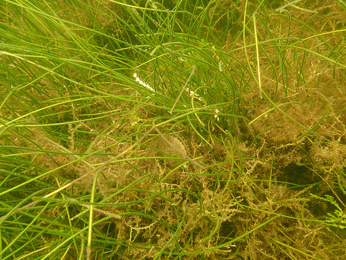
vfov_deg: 54.9
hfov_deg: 69.4
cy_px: 130
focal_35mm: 25
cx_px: 173
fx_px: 250
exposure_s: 1/100
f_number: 2.8
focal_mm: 4.5
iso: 100
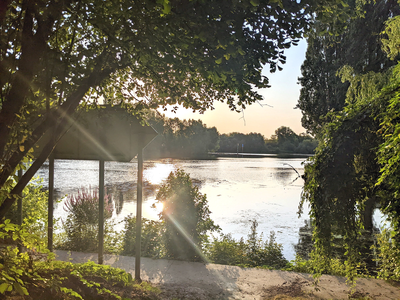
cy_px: 150
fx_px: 312
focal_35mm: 27
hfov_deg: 65.3
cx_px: 200
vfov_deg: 51.4
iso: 55
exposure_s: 1/7812
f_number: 1.8
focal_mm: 4.44
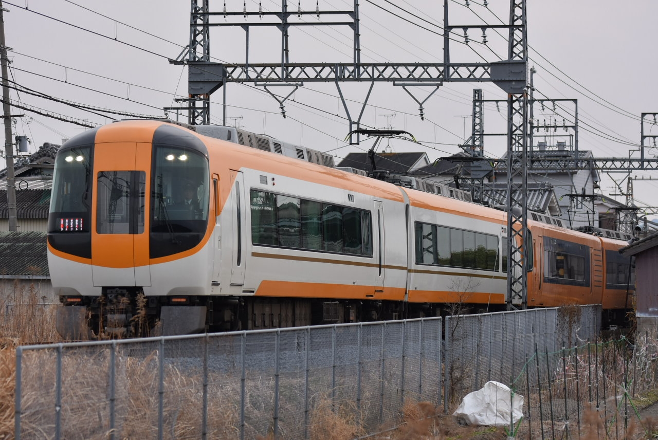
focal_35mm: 158
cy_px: 220
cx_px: 329
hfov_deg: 13.0
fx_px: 2881
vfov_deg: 8.7
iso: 450
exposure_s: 1/1000
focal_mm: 105
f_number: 4
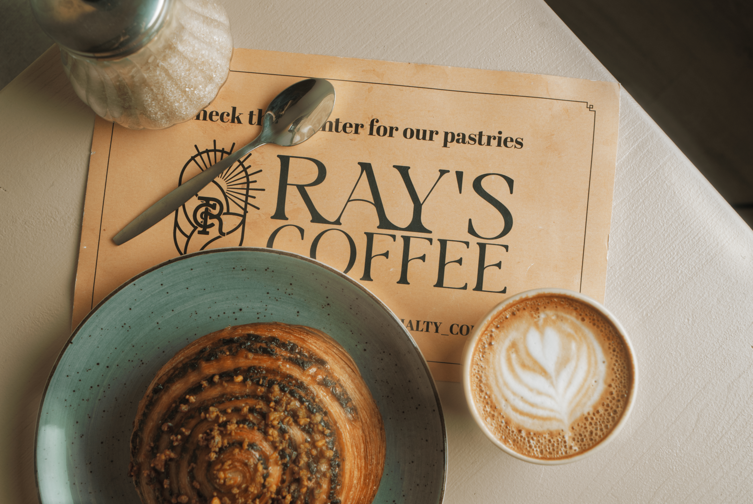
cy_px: 252
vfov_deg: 28.1
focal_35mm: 48
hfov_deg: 41.1
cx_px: 376
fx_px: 1005
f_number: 11
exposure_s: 1/200
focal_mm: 48
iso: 500
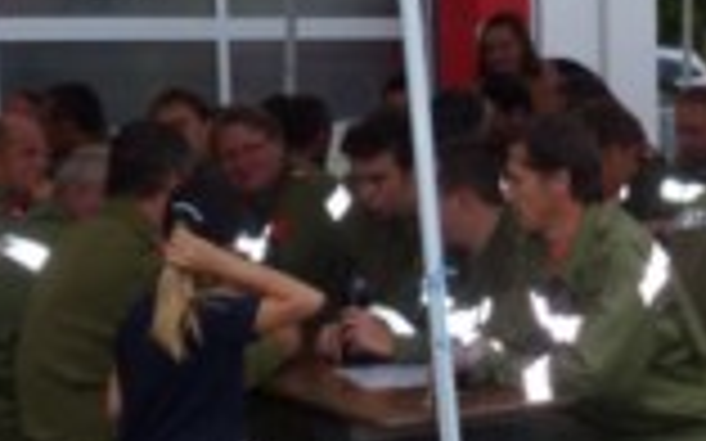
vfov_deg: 11.1
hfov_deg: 17.8
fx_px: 2250
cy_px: 400
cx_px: 459
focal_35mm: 117
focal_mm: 4.8
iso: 100
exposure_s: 1/30
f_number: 2.8
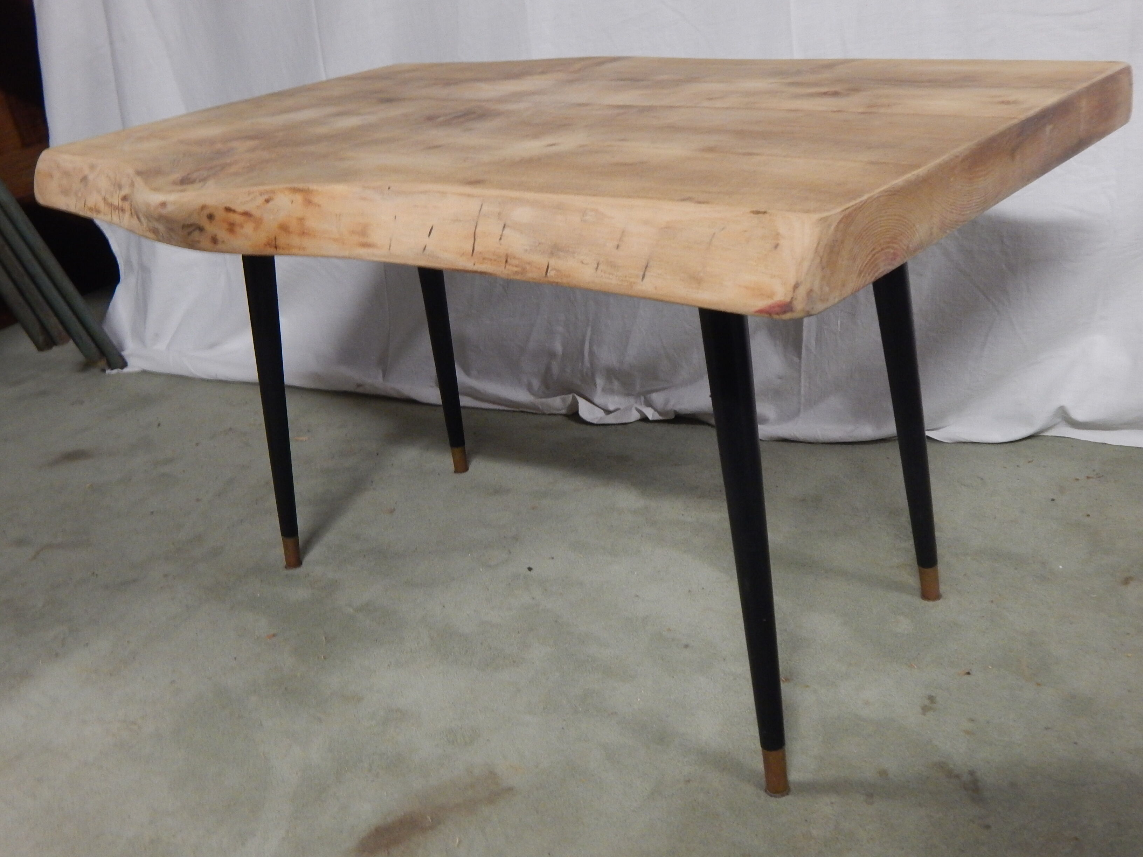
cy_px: 428
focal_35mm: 38
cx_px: 572
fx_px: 1255
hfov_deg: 49.0
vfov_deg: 37.7
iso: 400
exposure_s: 1/13
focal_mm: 6.8
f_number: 3.4
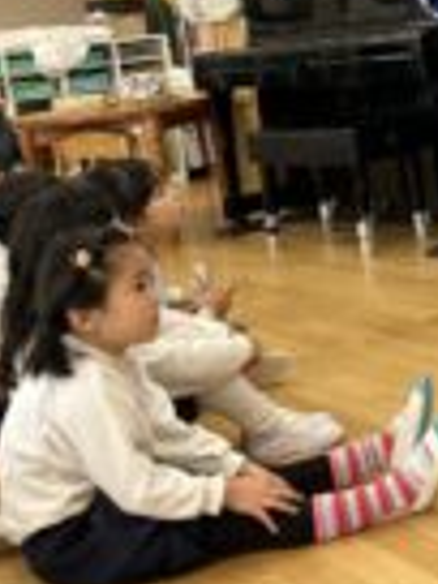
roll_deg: +7.3
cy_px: 99
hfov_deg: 20.0
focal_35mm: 69
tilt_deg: -5.7
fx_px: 1164
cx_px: 520
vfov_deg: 27.5
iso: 80
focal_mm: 5.7
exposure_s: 1/120
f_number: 1.5
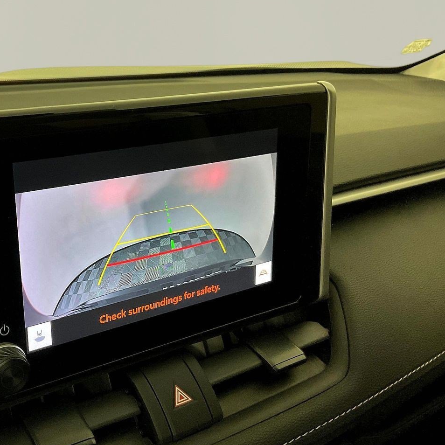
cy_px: 239
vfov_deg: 39.1
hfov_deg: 37.8
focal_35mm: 43
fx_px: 625
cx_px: 94
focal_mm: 3
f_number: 1.8
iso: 80
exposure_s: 1/60
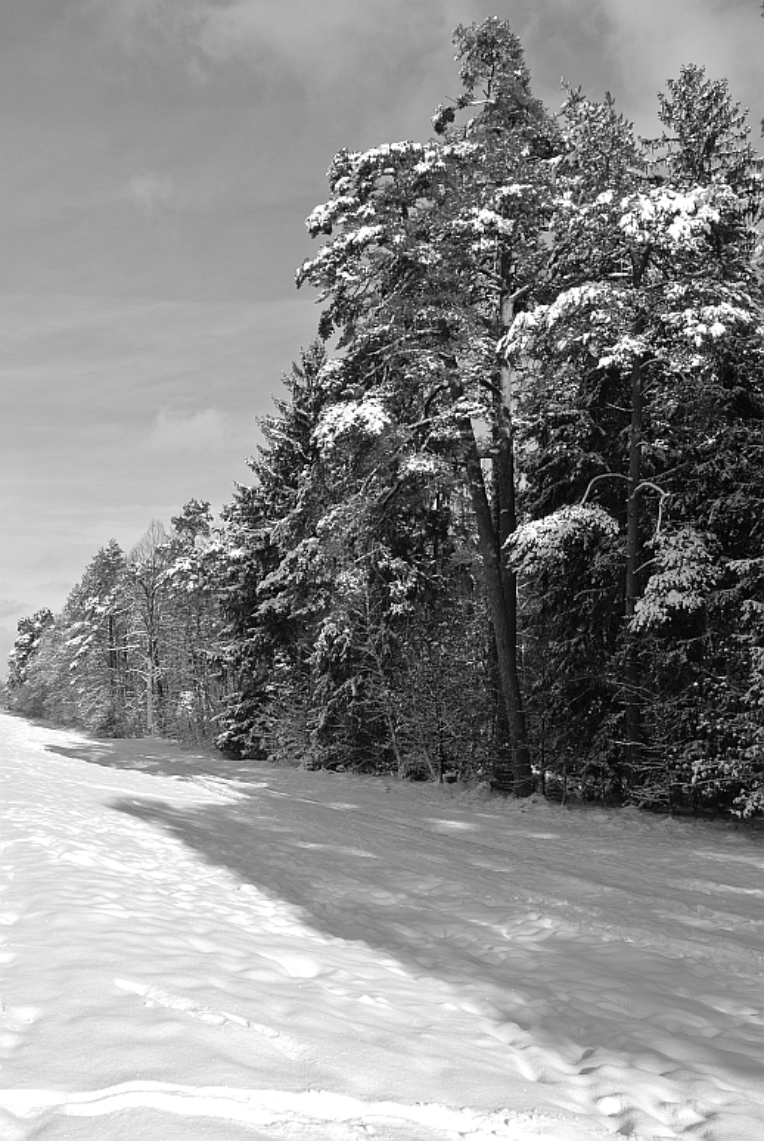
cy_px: 570
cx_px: 382
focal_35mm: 32
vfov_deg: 58.7
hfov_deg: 41.2
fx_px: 1016
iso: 100
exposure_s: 1/320
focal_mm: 12.2
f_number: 8
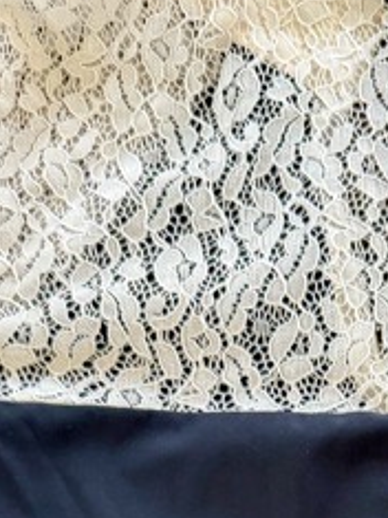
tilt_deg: -86.1
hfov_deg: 15.7
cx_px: 387
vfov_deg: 18.8
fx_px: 1376
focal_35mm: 92
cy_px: 780
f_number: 1.78
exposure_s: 1/60
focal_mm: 6.76
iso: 400
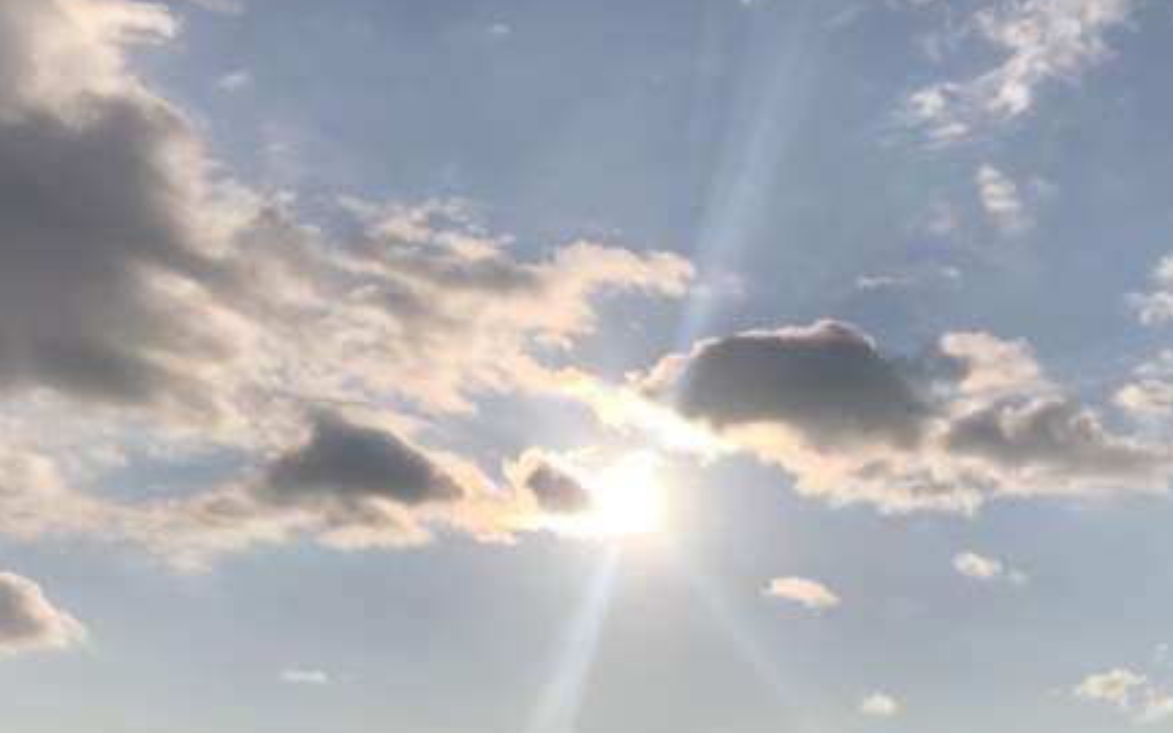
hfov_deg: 36.4
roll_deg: +0.2
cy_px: 738
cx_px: 820
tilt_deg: +8.7
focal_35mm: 55
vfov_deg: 22.6
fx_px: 1758
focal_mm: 3.99
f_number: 1.8
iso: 25
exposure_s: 1/5348
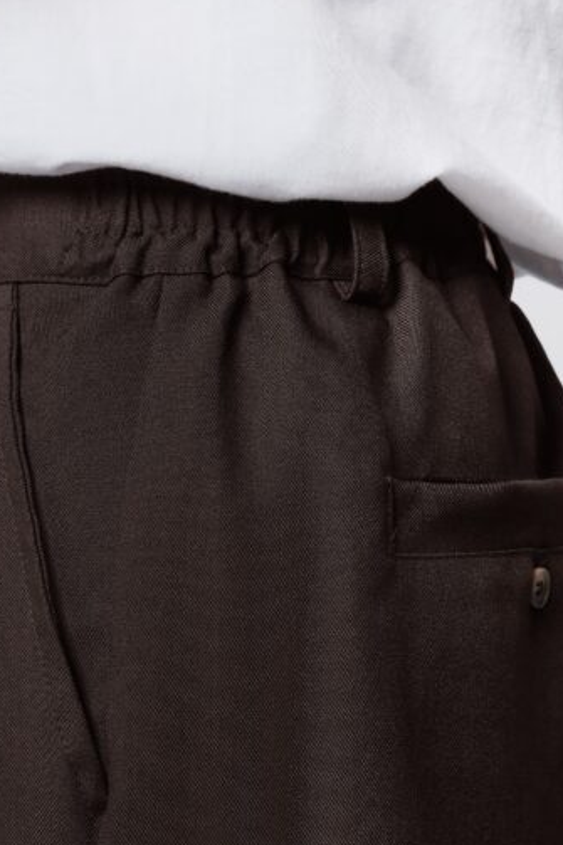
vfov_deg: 18.4
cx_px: 213
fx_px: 2605
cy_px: 496
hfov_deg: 12.3
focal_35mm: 111
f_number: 6.4
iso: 640
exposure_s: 1/125
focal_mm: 41.4
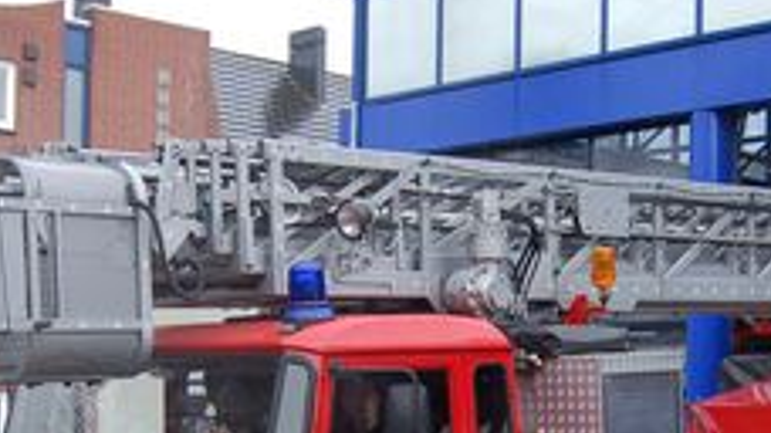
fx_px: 1617
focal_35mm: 79
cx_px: 433
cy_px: 430
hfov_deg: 26.8
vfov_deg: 15.0
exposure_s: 1/100
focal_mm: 23
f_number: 5
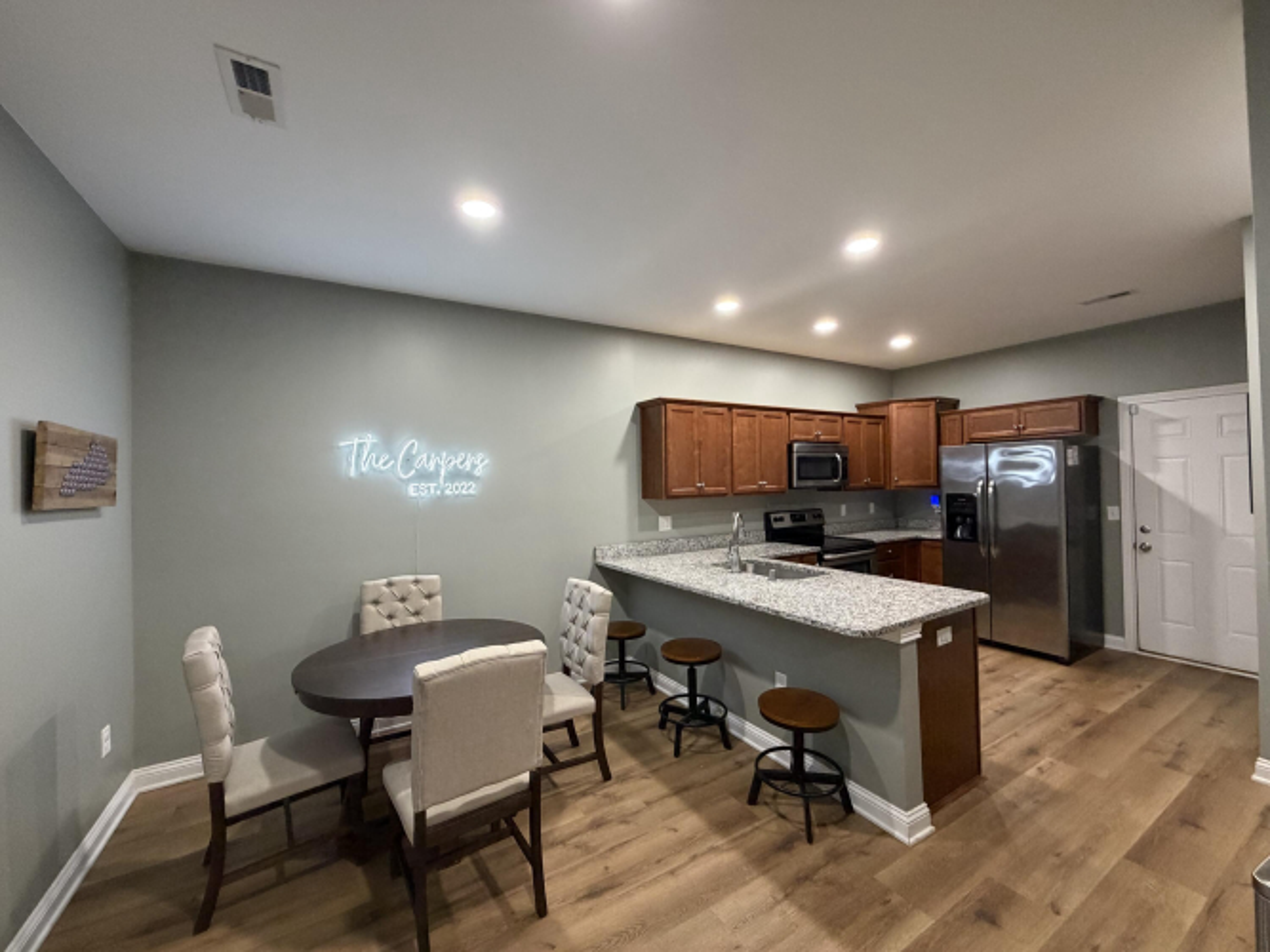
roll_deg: +1.0
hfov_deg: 102.1
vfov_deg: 85.7
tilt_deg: +0.3
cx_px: 635
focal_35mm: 14
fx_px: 514
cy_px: 476
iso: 400
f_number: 2.2
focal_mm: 2.22
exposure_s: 1/60
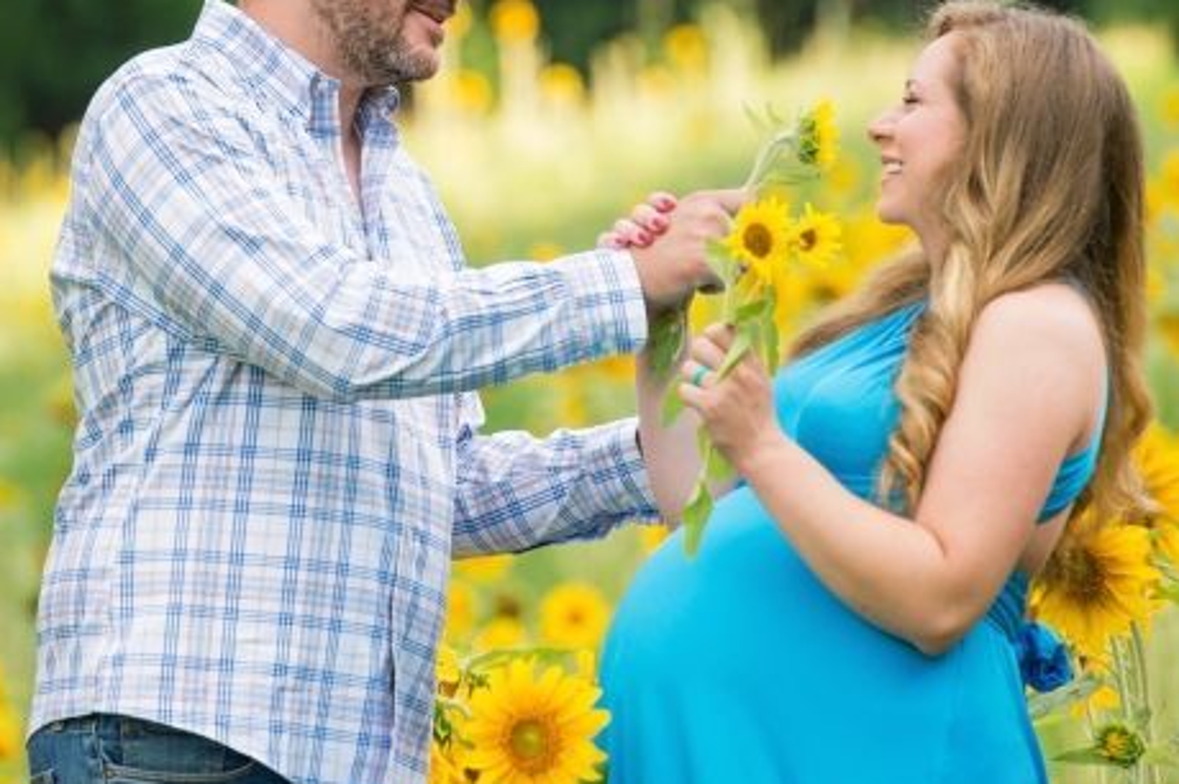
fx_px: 11388
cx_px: 595
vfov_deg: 3.9
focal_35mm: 348
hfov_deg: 5.9
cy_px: 270
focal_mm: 200
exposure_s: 1/500
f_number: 4.5
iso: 400
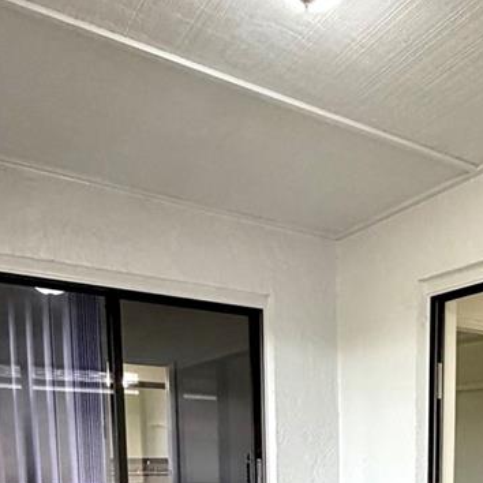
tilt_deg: -6.2
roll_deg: -0.9
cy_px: 532
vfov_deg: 34.5
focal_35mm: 42
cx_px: 437
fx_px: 663
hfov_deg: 37.4
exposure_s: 1/121
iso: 250
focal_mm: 2.22
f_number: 2.2
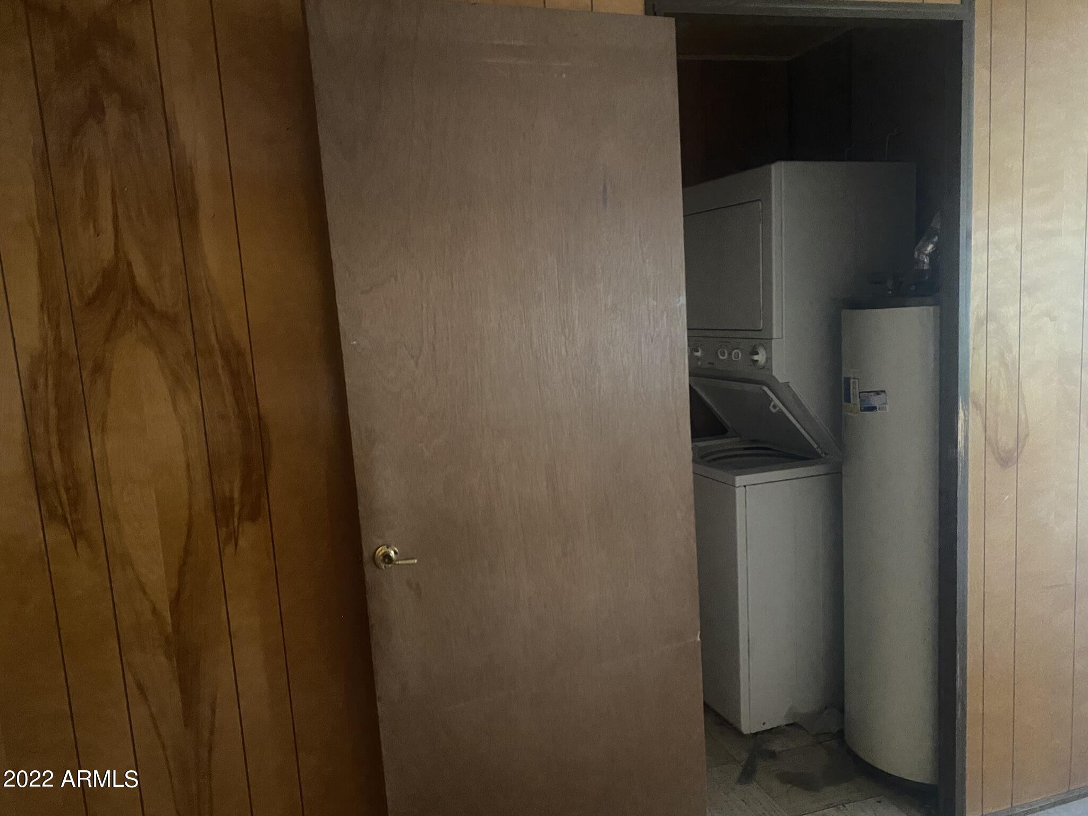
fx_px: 817
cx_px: 544
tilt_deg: -7.9
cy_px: 408
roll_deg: +3.9
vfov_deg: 53.1
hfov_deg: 67.3
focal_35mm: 26
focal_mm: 4.25
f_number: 1.8
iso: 800
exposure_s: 1/30
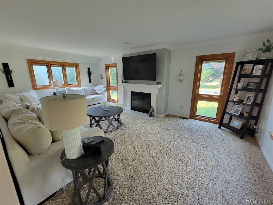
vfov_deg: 89.9
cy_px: 102
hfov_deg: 106.2
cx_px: 136
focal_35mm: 13
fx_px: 103
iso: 200
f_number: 2.2
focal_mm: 2.2
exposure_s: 1/60
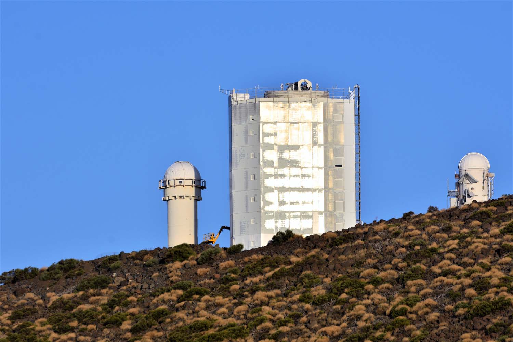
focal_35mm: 450
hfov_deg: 4.6
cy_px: 171
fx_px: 6412
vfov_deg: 3.1
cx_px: 256
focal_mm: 300
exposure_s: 1/1000
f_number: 8
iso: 220
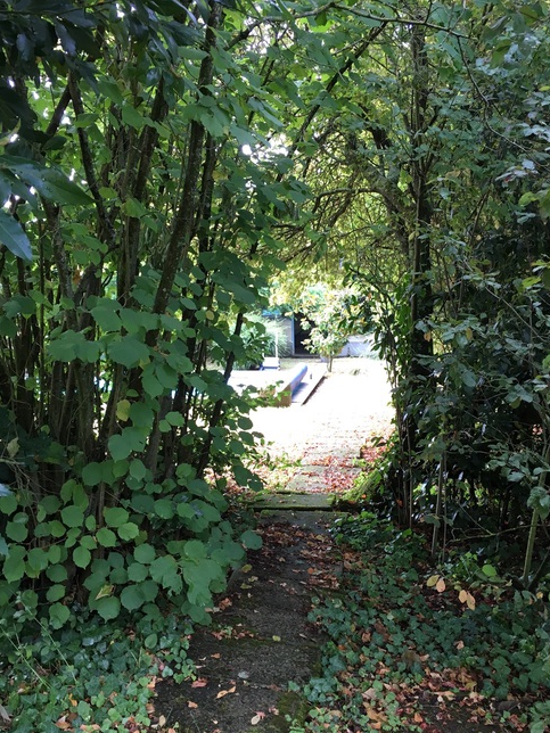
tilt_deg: -6.7
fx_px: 763
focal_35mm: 36
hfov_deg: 39.7
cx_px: 266
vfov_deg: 51.3
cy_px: 357
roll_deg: +1.1
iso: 40
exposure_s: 1/33
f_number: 2.2
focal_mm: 4.15
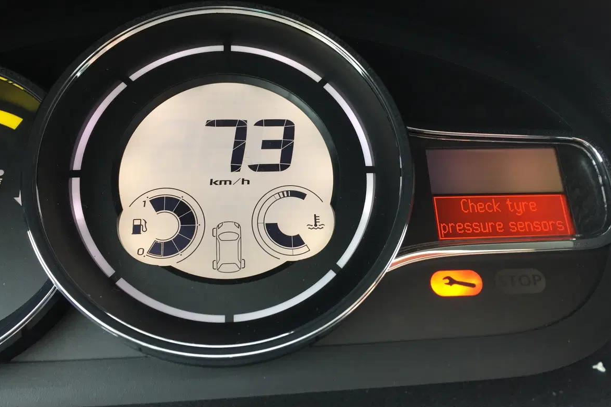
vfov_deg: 42.3
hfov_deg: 60.3
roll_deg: +1.0
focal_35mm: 31
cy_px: 185
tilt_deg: -19.1
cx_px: 304
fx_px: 526
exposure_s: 1/33
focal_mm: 4.15
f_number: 2.2
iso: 40
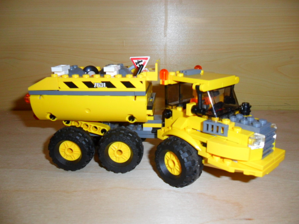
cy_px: 112
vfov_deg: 51.4
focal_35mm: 27
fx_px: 233
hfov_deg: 65.3
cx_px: 150
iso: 200
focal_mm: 4.9
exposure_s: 1/45
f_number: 3.5
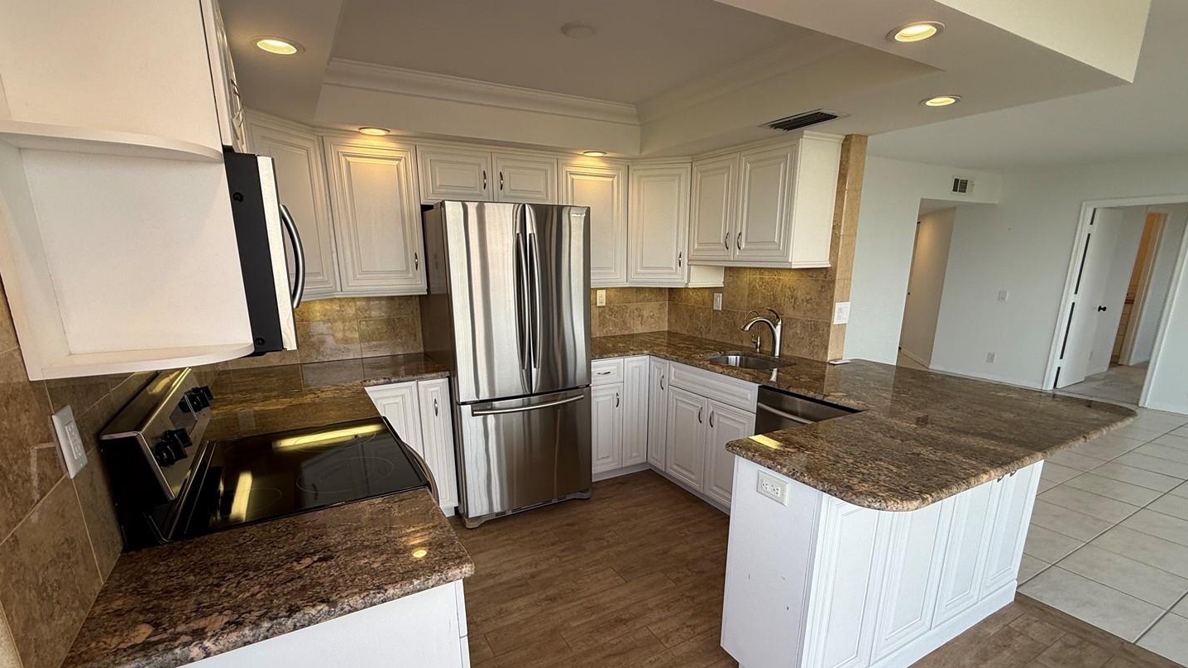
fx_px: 535
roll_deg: +0.0
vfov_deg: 63.4
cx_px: 604
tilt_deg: -12.9
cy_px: 398
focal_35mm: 17
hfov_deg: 95.9
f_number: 2.2
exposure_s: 1/120
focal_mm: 2.22
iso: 50
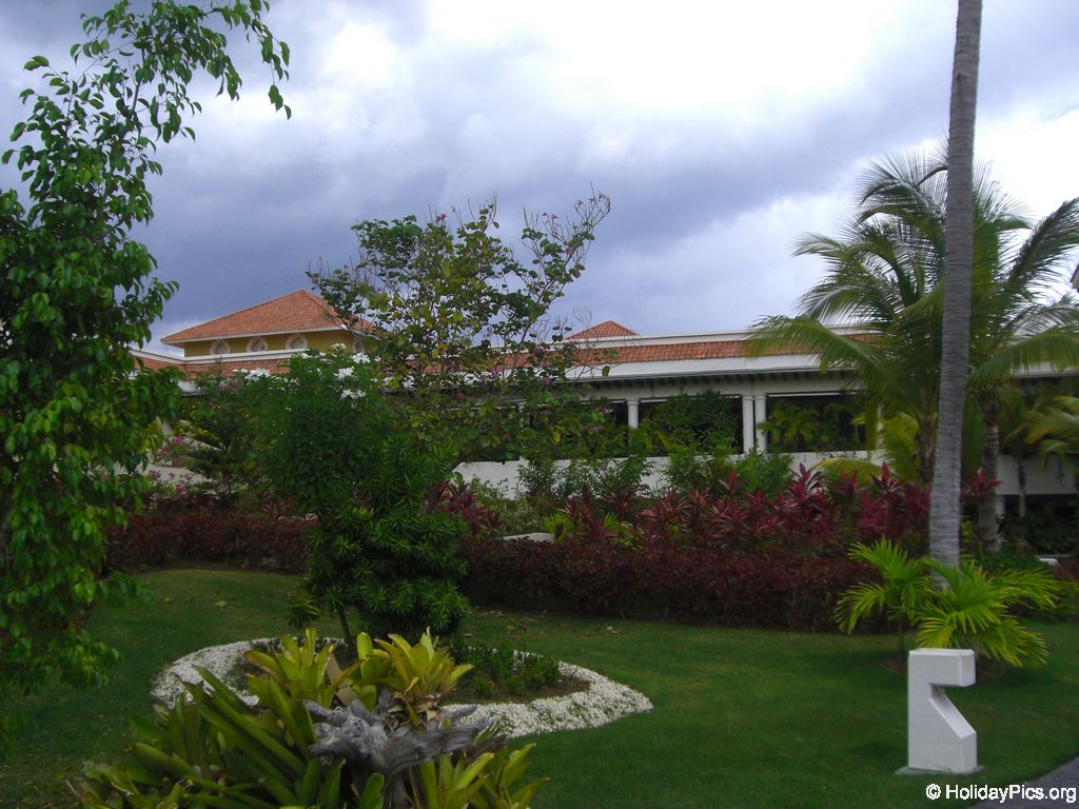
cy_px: 404
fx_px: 1184
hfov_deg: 49.0
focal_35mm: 38
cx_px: 540
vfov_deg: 37.7
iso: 100
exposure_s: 1/200
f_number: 8
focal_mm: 6.2
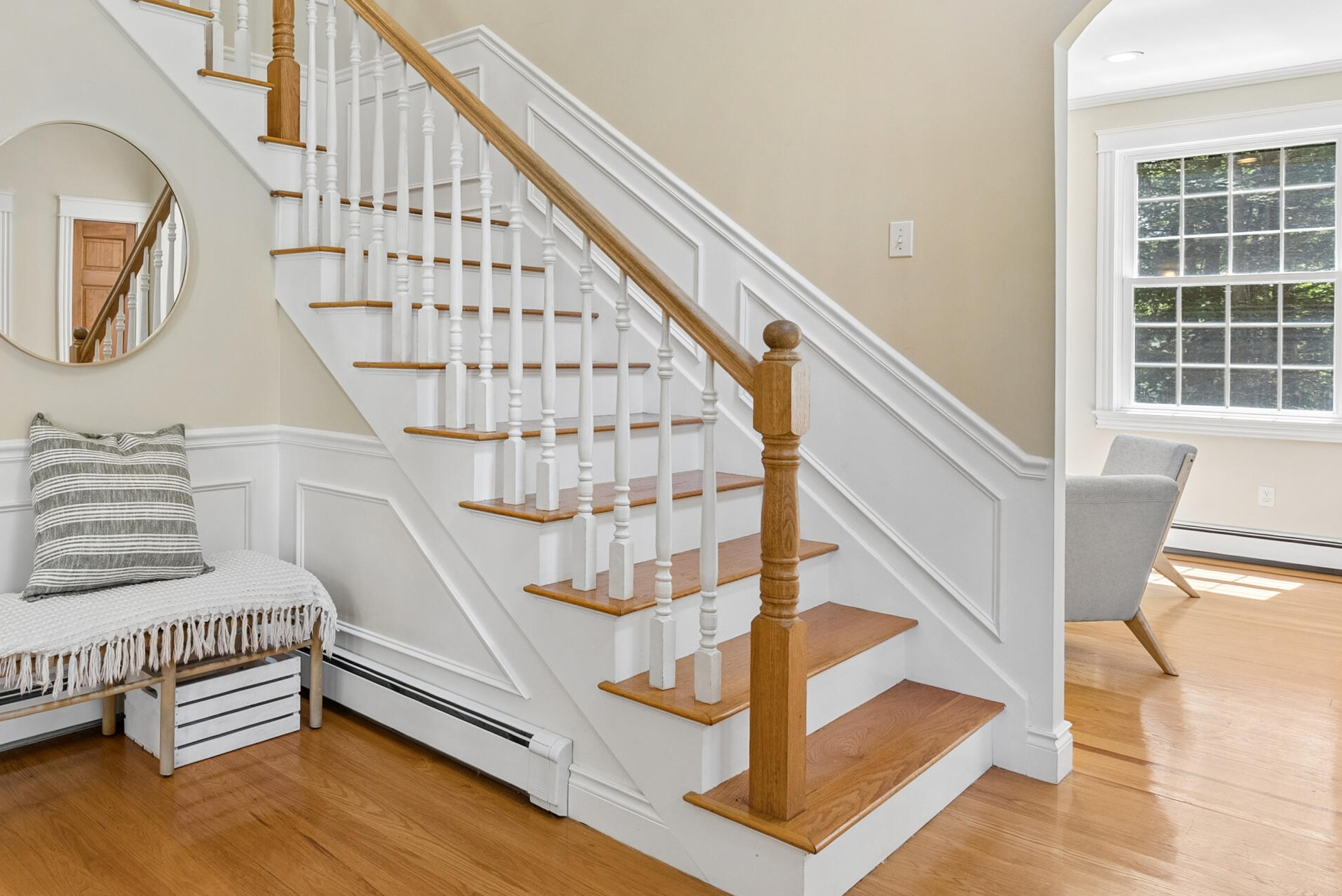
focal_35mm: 25
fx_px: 932
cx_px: 362
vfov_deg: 50.8
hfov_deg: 67.6
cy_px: 330
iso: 320
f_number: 7.1
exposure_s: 1/10
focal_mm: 16
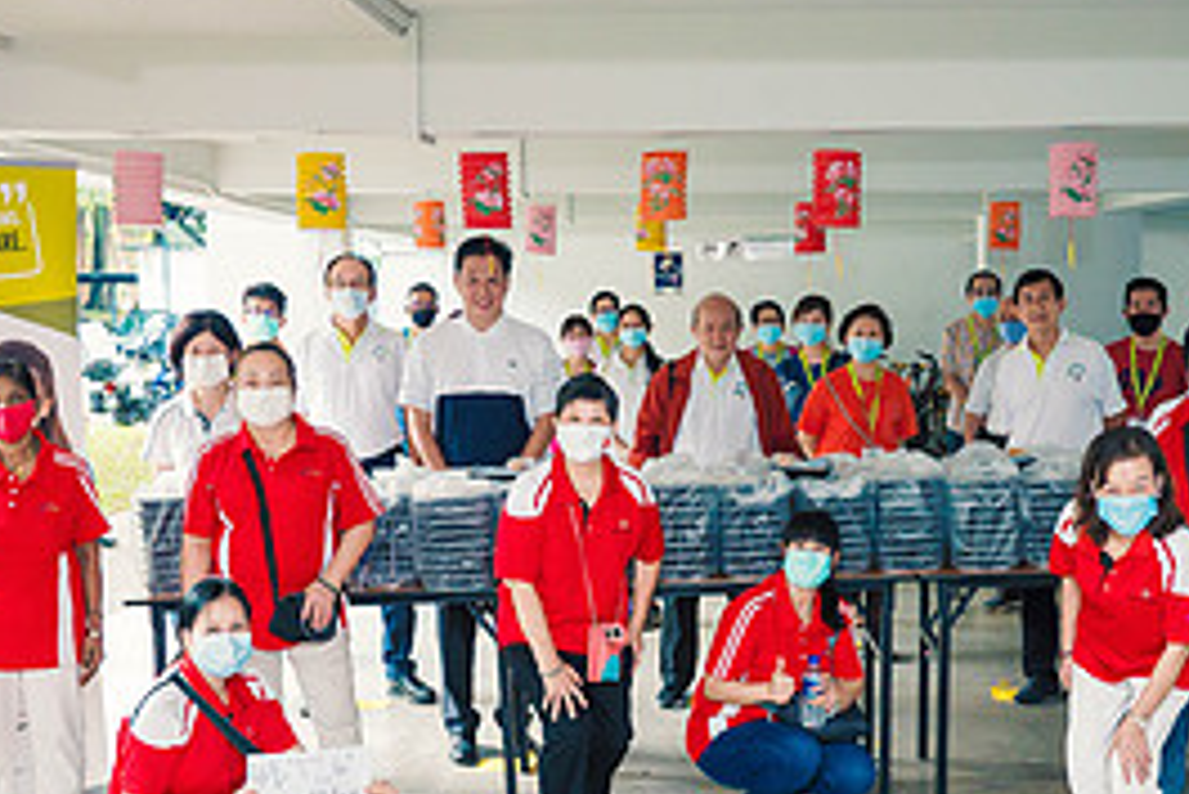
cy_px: 478
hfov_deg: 39.2
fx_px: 1652
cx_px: 767
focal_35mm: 50
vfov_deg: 27.0
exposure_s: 1/125
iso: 640
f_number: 2.5
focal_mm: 11
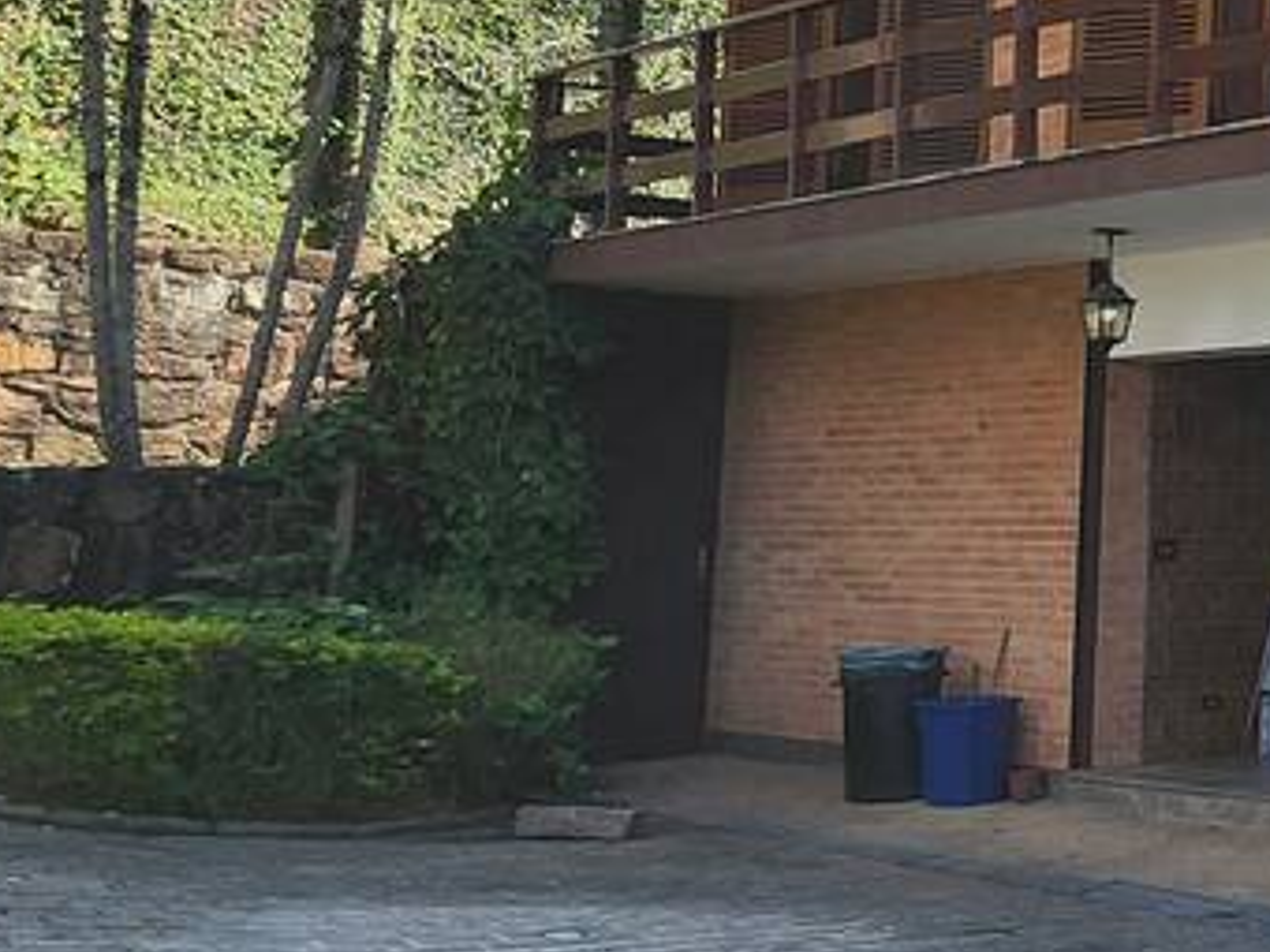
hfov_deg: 23.8
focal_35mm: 55
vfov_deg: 26.2
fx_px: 2018
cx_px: 2099
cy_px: 243
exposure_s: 1/690
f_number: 2.2
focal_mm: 2.2
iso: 50
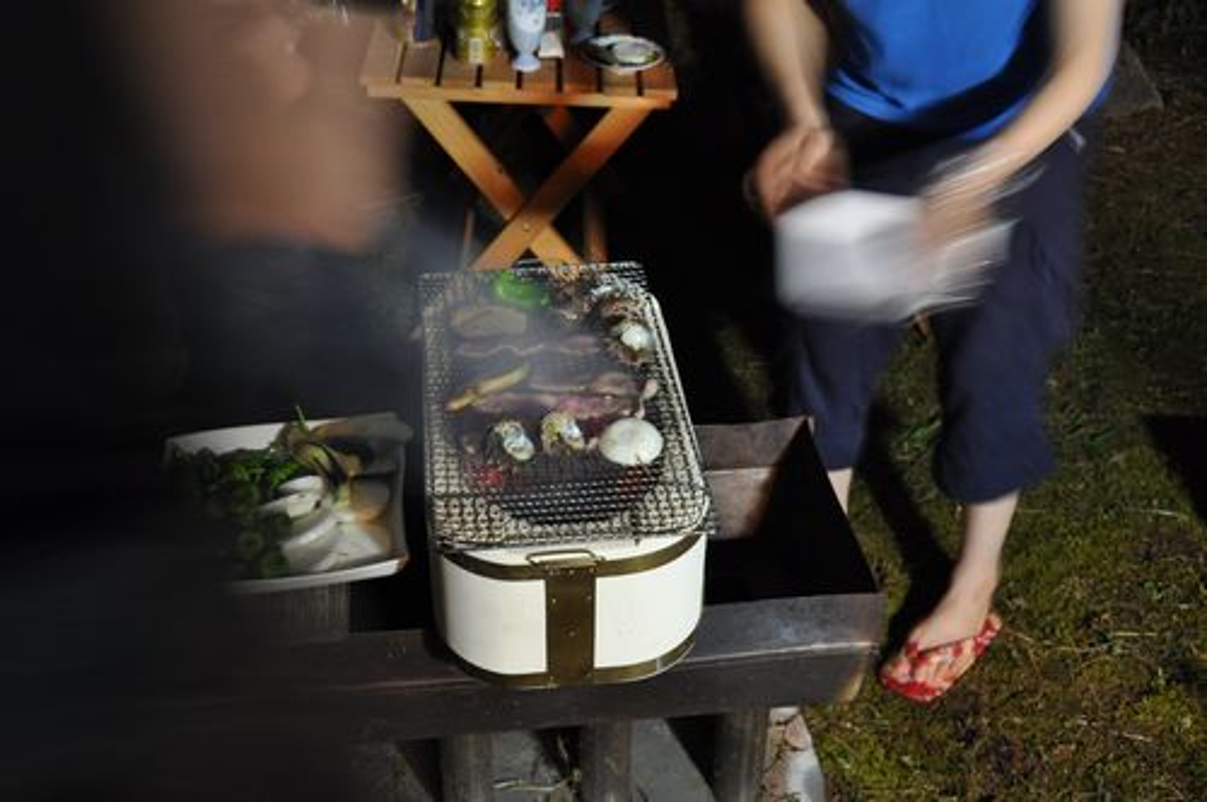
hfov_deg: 43.7
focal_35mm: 45
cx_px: 604
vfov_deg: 29.8
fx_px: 1507
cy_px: 401
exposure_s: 1/4
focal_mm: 30
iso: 800
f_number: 5.6
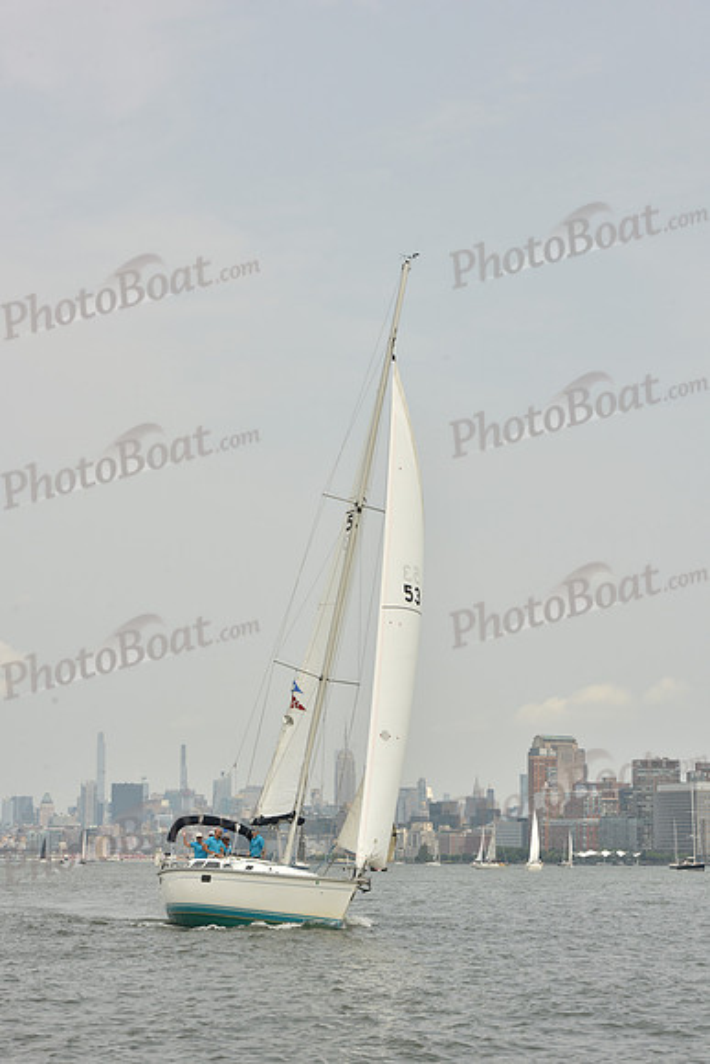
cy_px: 532
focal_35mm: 75
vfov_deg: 27.0
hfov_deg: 18.2
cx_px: 355
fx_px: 2217
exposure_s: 1/640
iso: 250
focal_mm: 75
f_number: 11
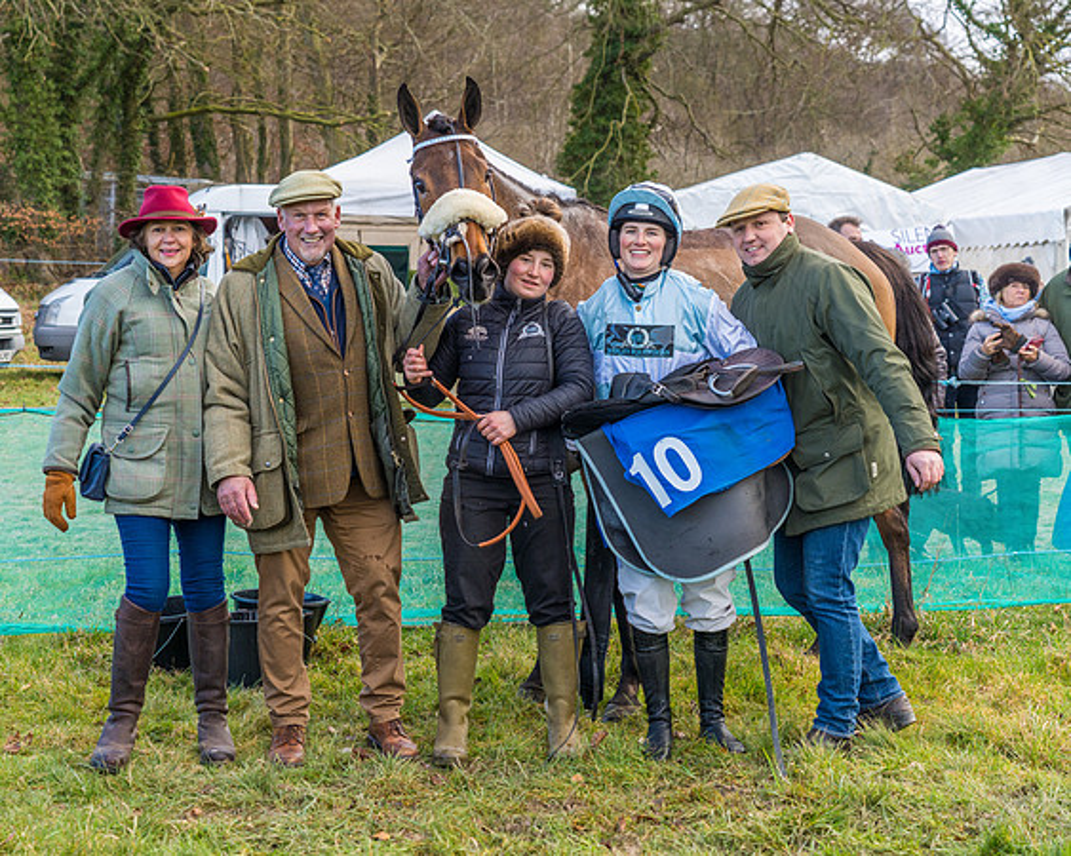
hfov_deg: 30.8
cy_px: 418
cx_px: 526
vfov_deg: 24.8
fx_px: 1944
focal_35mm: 61
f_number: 5
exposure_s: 1/400
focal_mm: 51
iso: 400
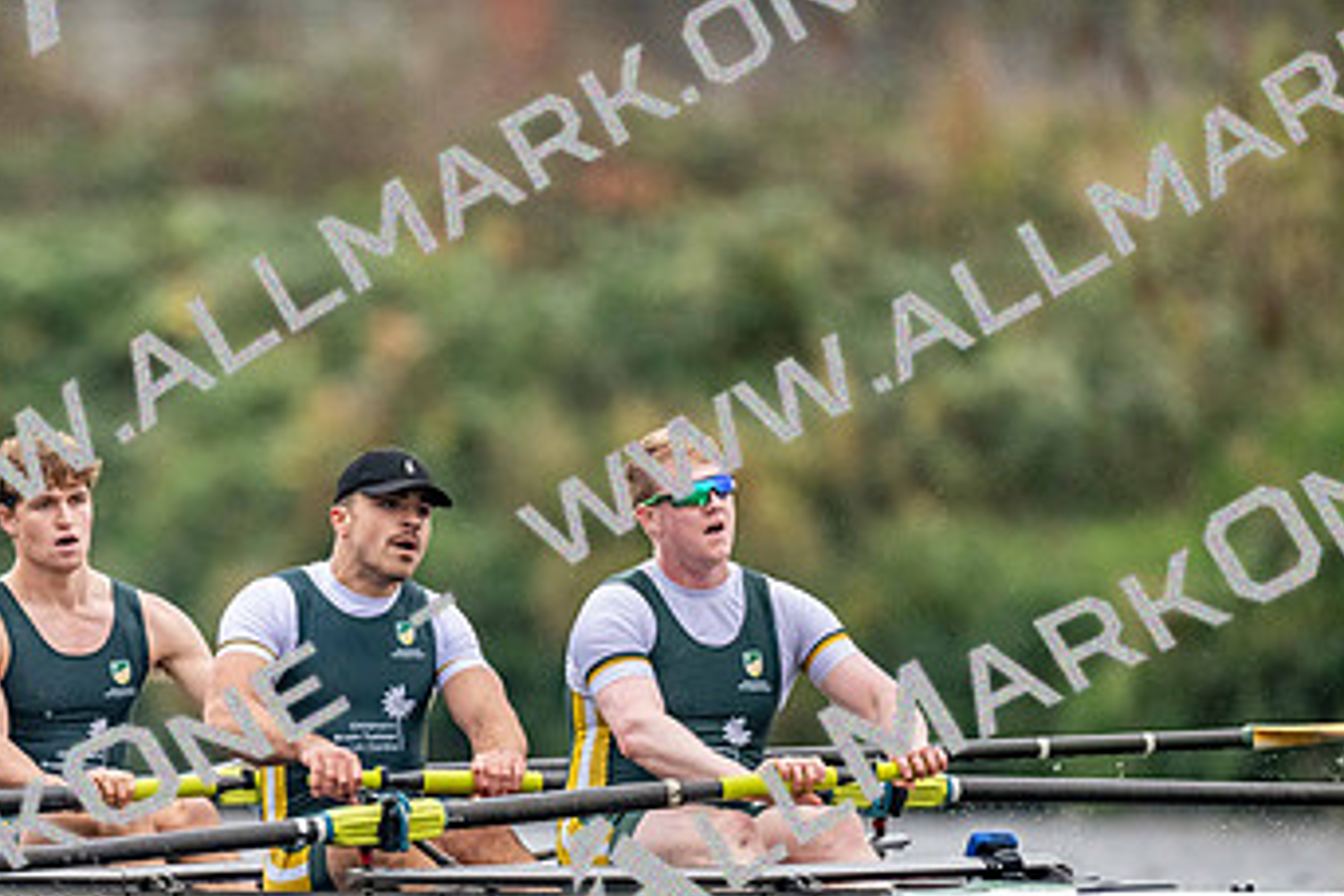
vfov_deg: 1.4
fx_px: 37965
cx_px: 232
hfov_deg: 2.0
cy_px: 631
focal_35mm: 1017
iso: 3600
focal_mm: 600
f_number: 4
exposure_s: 1/2500
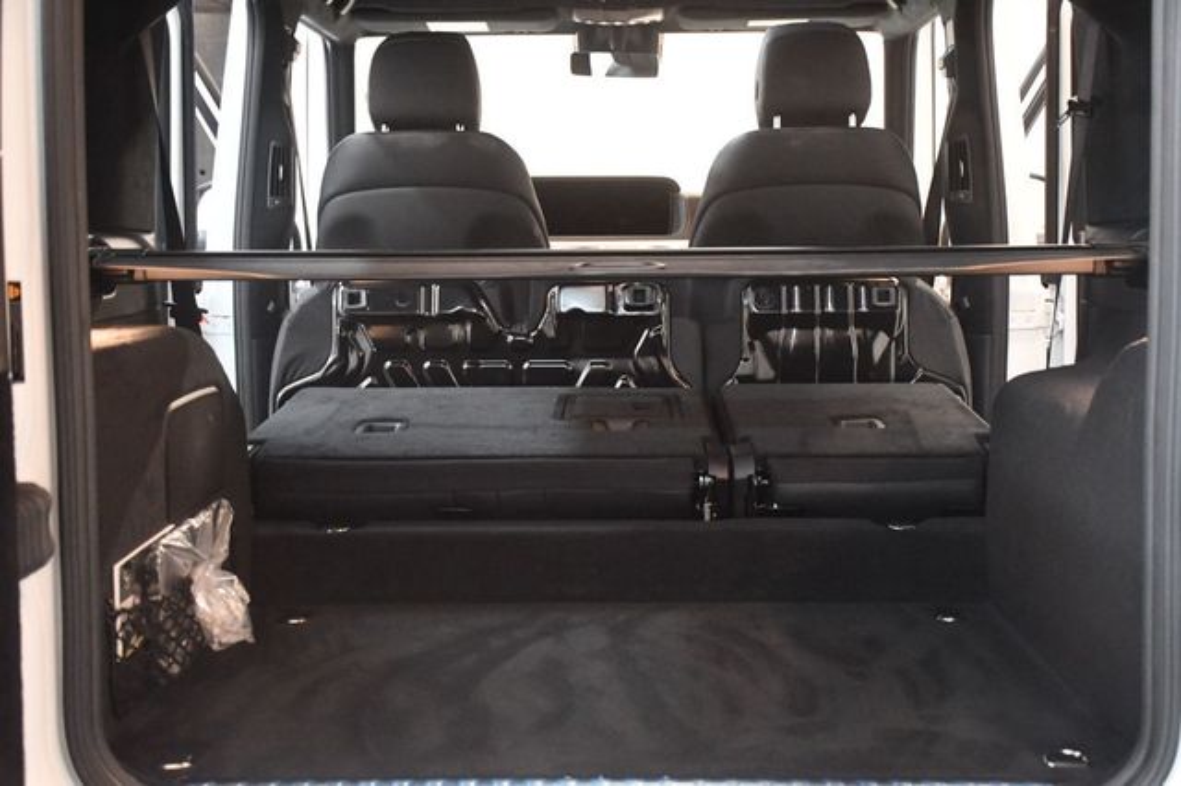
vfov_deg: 28.0
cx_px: 590
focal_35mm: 48
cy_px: 393
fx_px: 1574
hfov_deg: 41.1
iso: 7200
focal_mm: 32
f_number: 4
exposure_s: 1/60
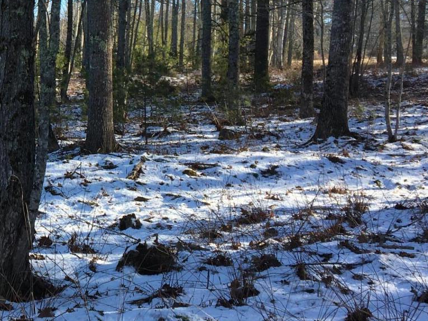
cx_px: -50
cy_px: 47
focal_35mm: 76
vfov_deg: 19.1
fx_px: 940
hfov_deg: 23.9
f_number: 2.2
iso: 25
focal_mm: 4.15
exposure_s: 1/442
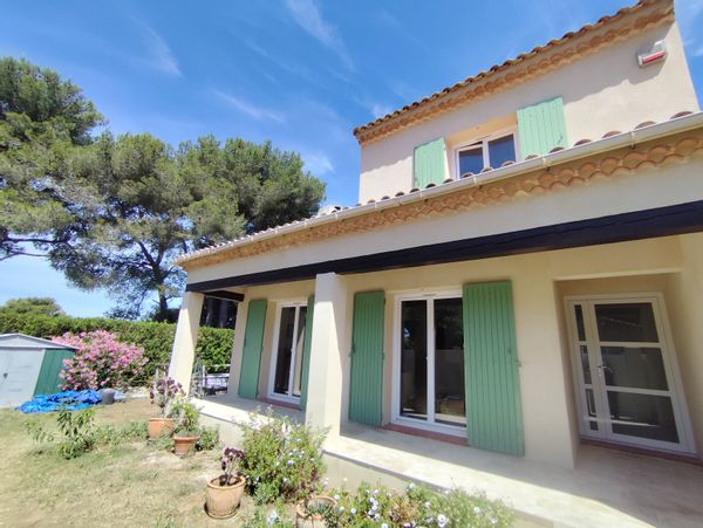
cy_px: 264
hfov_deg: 94.5
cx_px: 352
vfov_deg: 78.2
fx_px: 325
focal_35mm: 16
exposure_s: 1/1827
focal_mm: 1.65
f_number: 2.2
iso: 50
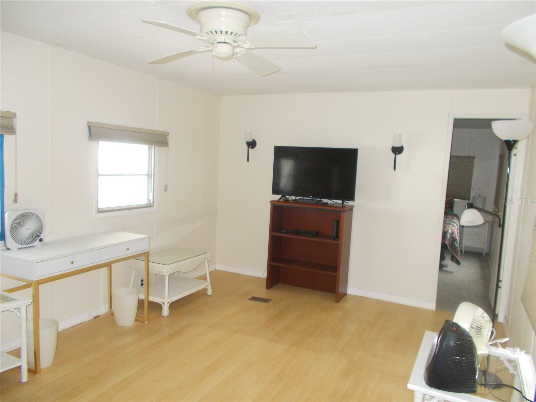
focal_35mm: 26
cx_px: 268
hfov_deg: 67.3
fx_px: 403
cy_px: 201
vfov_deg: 53.1
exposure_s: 1/25
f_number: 3.2
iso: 320
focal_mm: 4.6
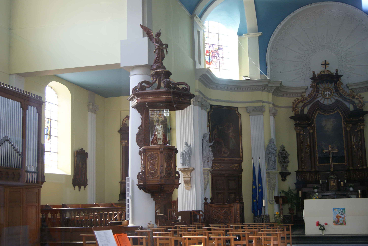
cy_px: 123
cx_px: 184
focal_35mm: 52
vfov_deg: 25.8
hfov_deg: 37.8
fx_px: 537
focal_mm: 35
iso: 400
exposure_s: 1/20
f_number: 4.5
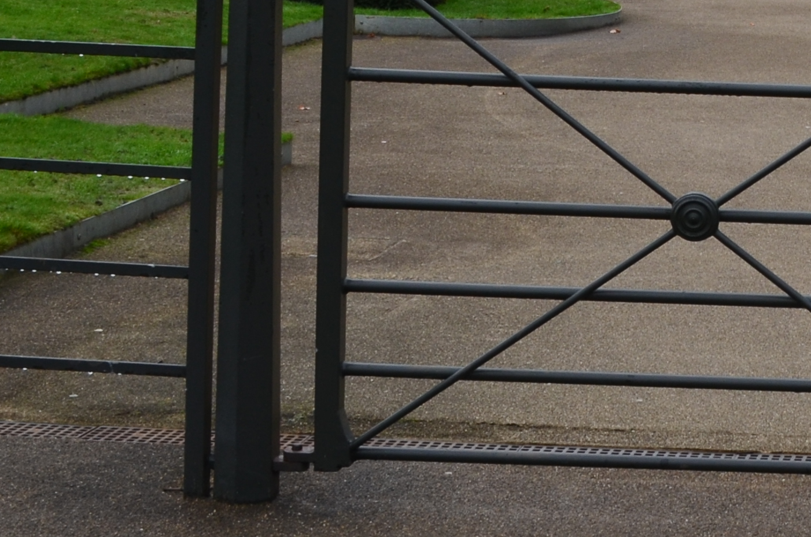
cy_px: -229
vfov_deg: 11.4
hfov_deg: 16.5
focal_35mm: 116
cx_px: 1125
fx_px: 2608
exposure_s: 1/60
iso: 220
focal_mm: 22
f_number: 10
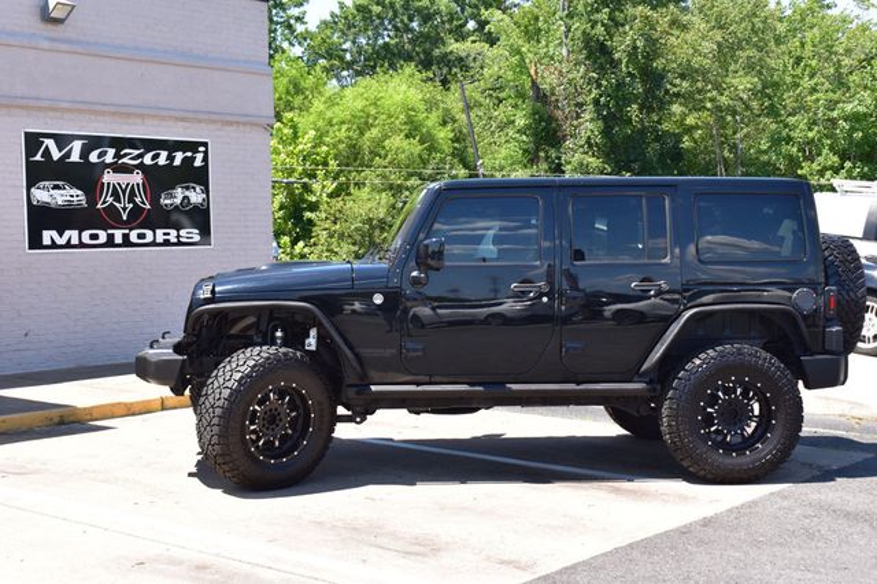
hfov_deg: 37.9
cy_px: 292
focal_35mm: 52
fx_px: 1278
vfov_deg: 25.7
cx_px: 438
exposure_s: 1/250
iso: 400
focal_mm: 35
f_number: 10
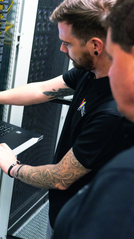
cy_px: 82
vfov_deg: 40.1
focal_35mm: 51
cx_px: 23
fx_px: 322
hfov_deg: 23.1
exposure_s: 1/200
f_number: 4
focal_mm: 34
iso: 2500
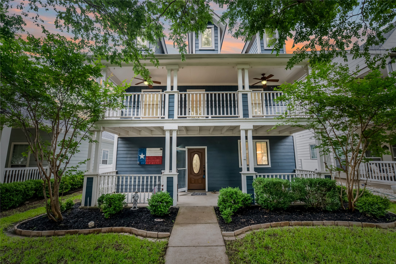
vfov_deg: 77.3
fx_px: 165
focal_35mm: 15
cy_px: 132
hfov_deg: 100.4
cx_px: 198
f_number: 9
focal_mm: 15
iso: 400
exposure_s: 1/13
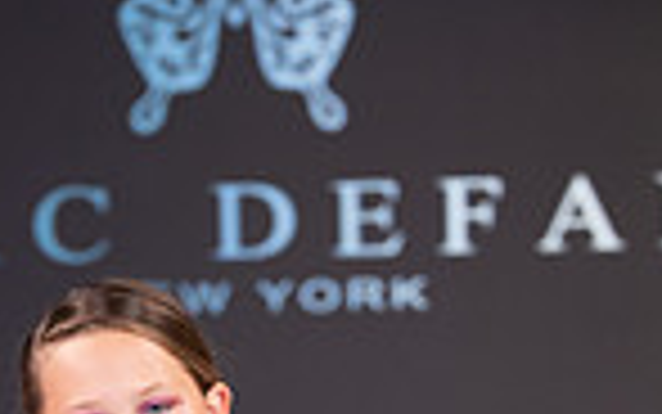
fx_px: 6317
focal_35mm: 350
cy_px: 963
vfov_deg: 3.7
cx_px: 227
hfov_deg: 6.0
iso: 2000
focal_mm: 112
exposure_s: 1/400
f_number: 5.6
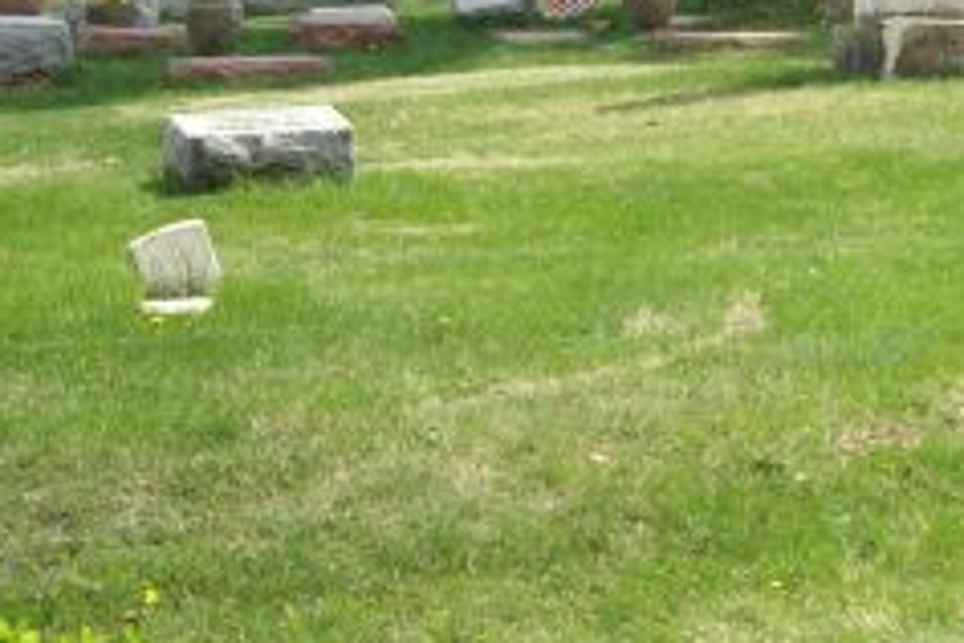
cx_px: 1428
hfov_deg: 11.8
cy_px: -179
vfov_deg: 8.1
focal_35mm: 167
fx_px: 4460
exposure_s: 1/100
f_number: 10
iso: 100
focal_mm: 35
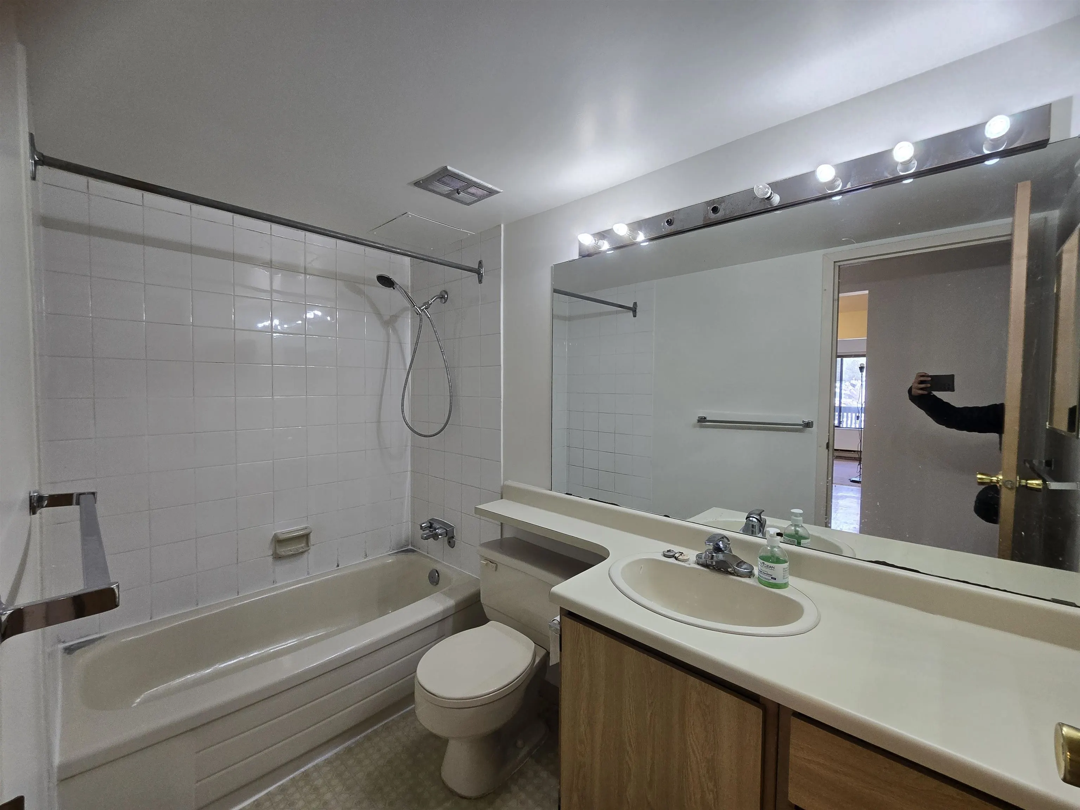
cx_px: 540
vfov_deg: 89.9
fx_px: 406
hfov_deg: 106.2
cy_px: 405
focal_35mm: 13
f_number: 2.2
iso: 80
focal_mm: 2.2
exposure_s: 1/60
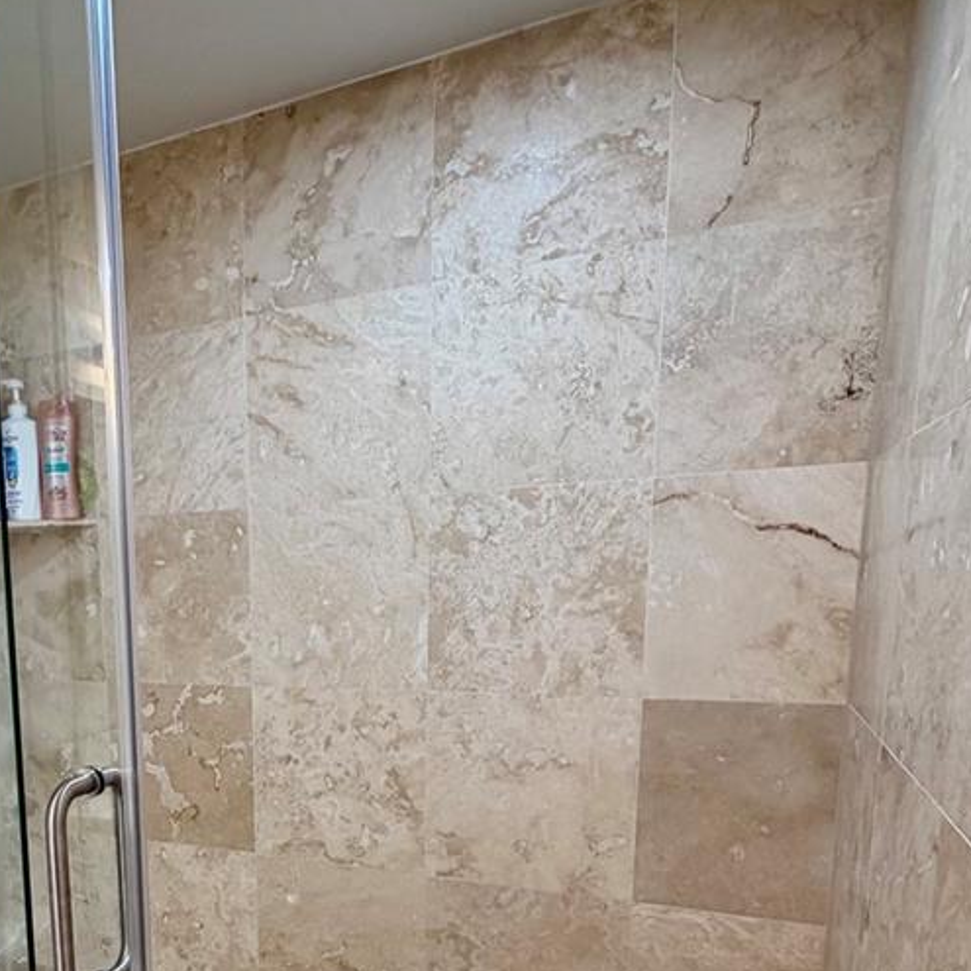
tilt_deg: -10.5
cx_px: 169
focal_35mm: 30
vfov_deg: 51.4
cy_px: 745
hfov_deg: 50.2
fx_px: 952
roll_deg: +2.8
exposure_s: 1/120
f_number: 2.2
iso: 160
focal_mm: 2.22
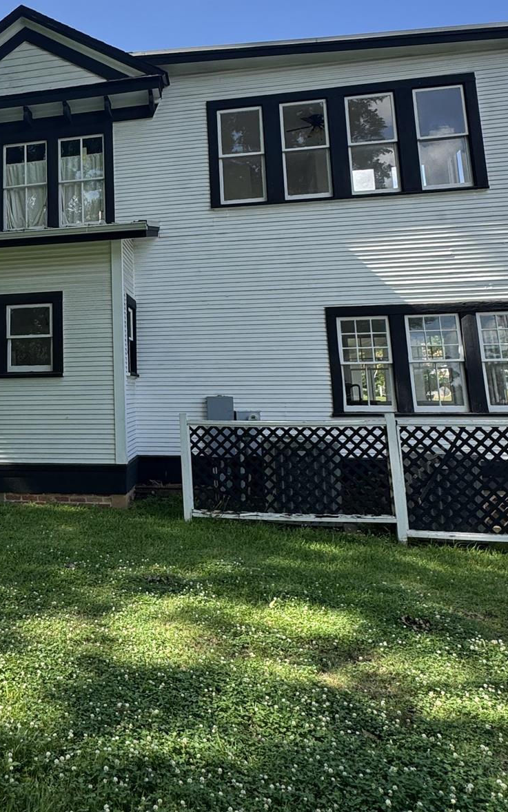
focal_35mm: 29
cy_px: 287
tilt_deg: +9.7
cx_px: 70
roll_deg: +1.3
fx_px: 642
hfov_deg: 40.5
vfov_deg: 63.4
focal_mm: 2.22
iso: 40
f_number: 2.2
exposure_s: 1/512
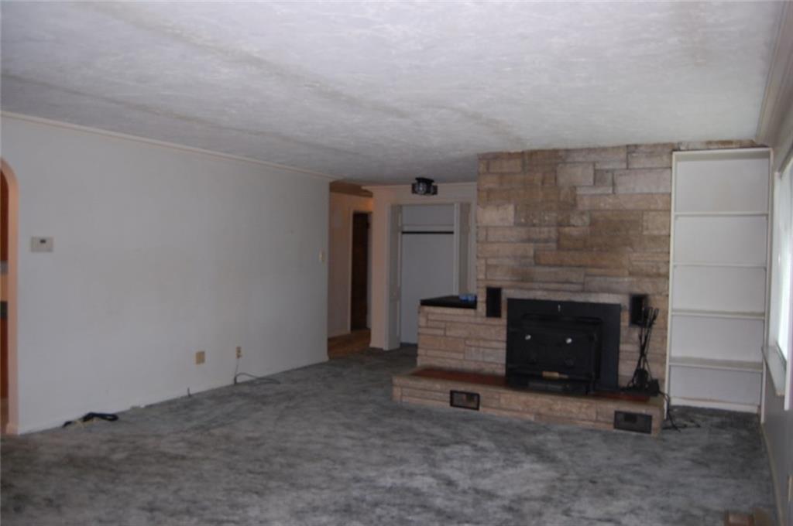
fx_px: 594
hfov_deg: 67.4
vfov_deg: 47.8
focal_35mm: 27
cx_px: 396
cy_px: 263
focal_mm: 18
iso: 400
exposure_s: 1/60
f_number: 3.5
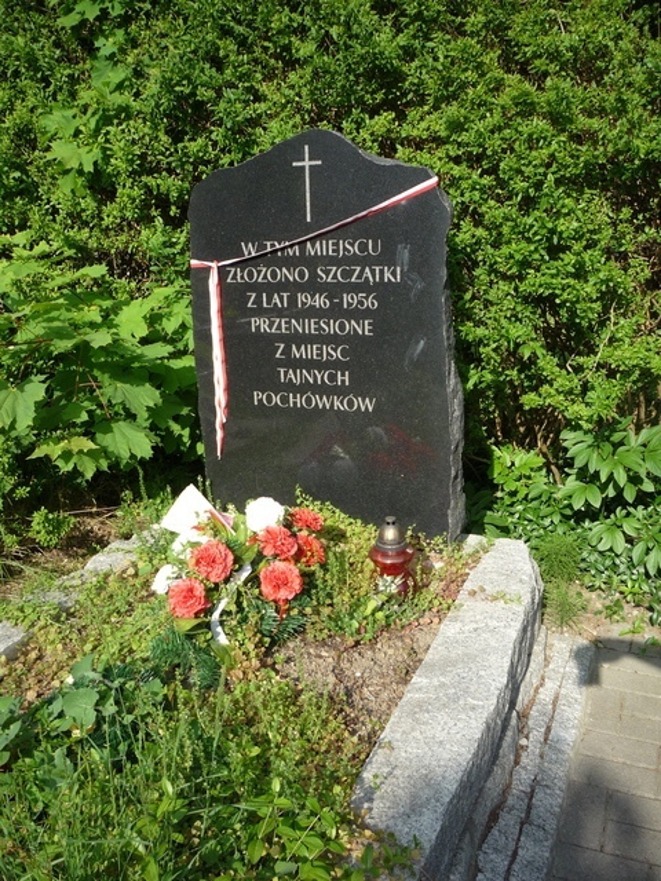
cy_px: 440
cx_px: 330
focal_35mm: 32
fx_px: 815
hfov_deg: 44.2
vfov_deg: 56.8
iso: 100
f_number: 4
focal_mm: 5.2
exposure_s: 1/400
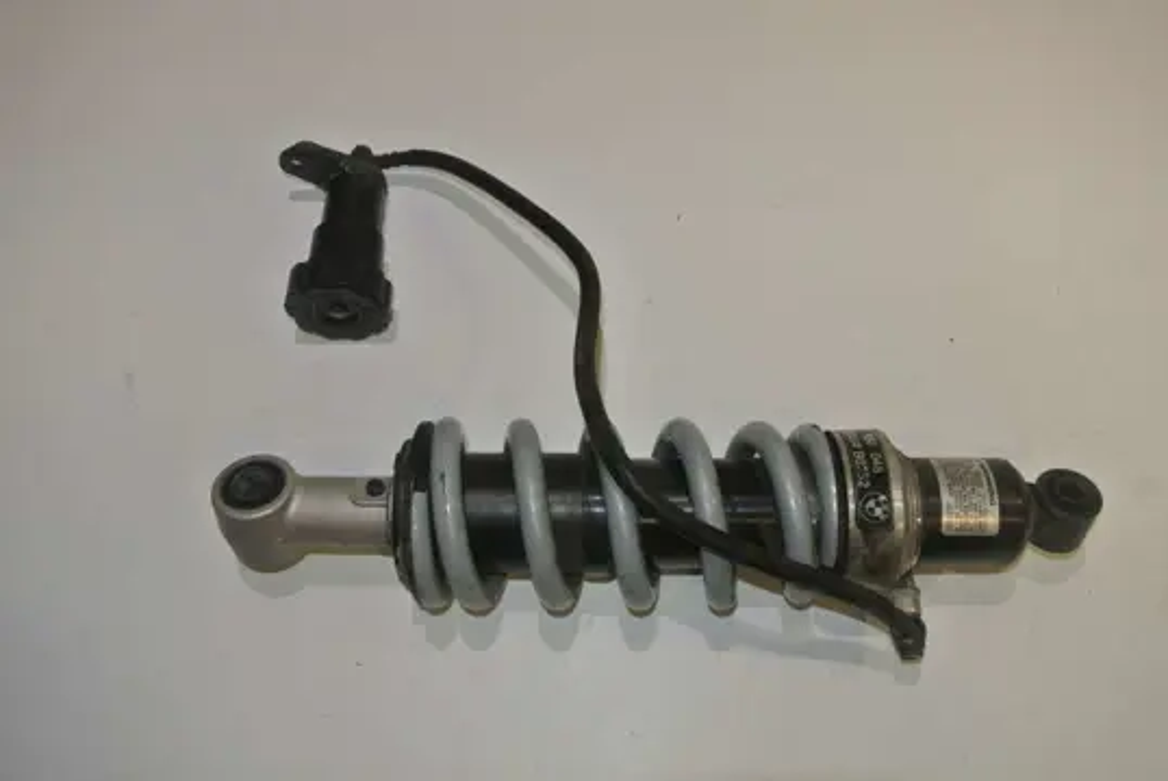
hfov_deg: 63.6
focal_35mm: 29
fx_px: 942
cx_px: 584
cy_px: 390
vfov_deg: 45.1
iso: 200
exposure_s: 1/60
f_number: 4.5
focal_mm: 11
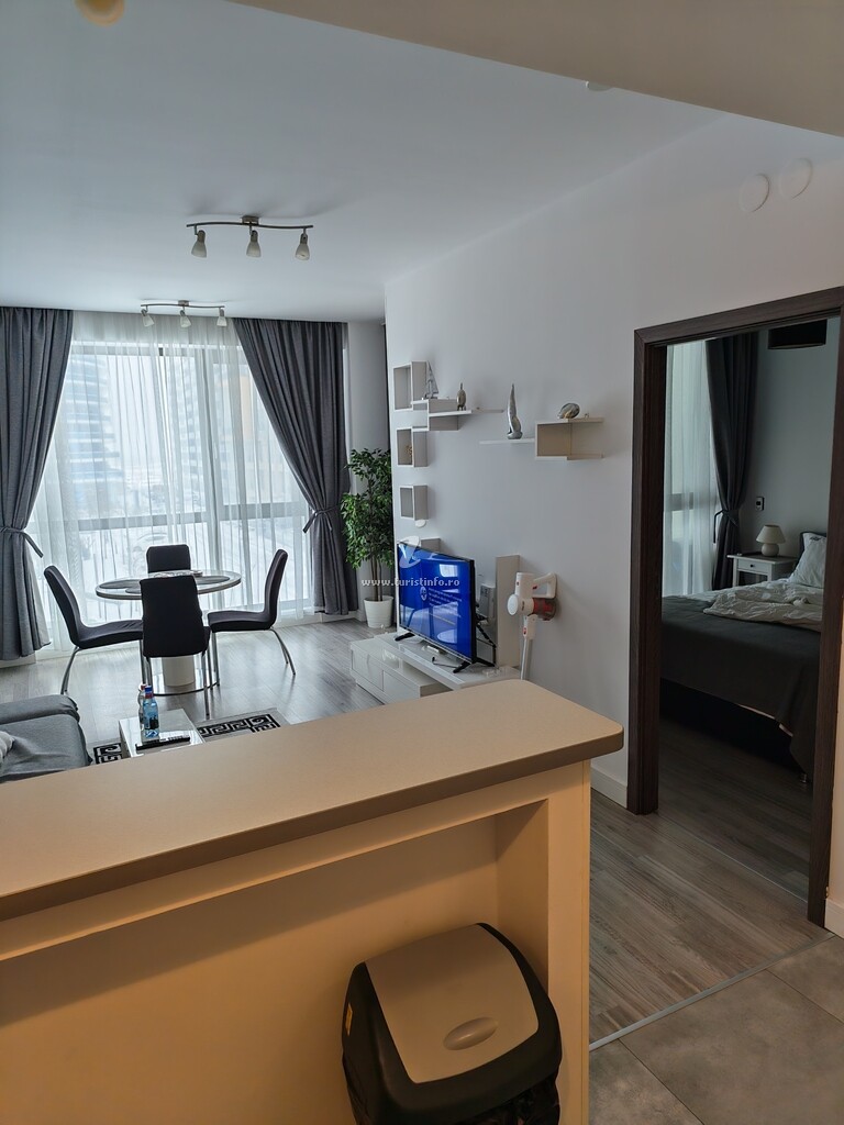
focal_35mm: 23
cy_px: 562
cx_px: 422
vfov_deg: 73.9
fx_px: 748
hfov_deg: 58.9
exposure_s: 1/100
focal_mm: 5.4
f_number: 1.6
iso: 50
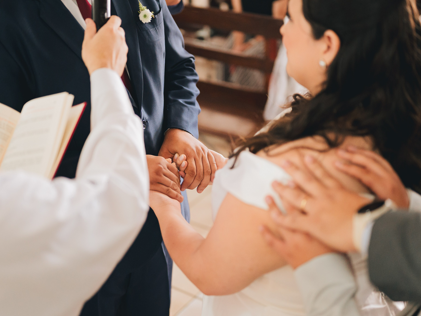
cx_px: 194
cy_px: 149
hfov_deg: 33.2
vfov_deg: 25.2
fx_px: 705
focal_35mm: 58
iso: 2500
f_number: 1.8
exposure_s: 1/320
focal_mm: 50
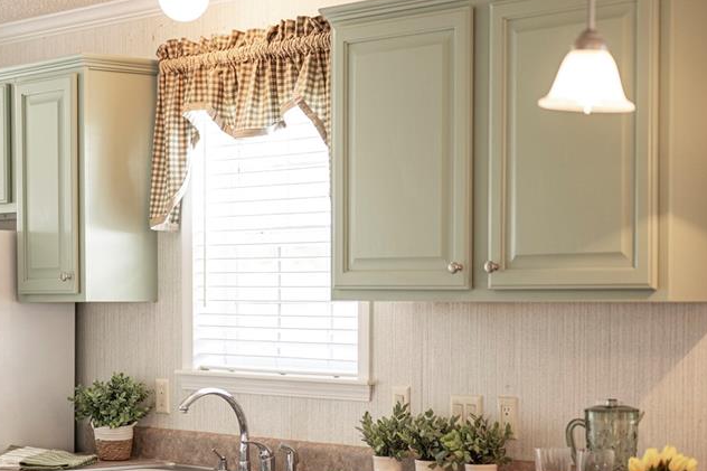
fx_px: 1590
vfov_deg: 16.8
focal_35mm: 81
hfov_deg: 25.0
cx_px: 254
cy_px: 346
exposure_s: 1/125
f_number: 1.8
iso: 250
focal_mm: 50
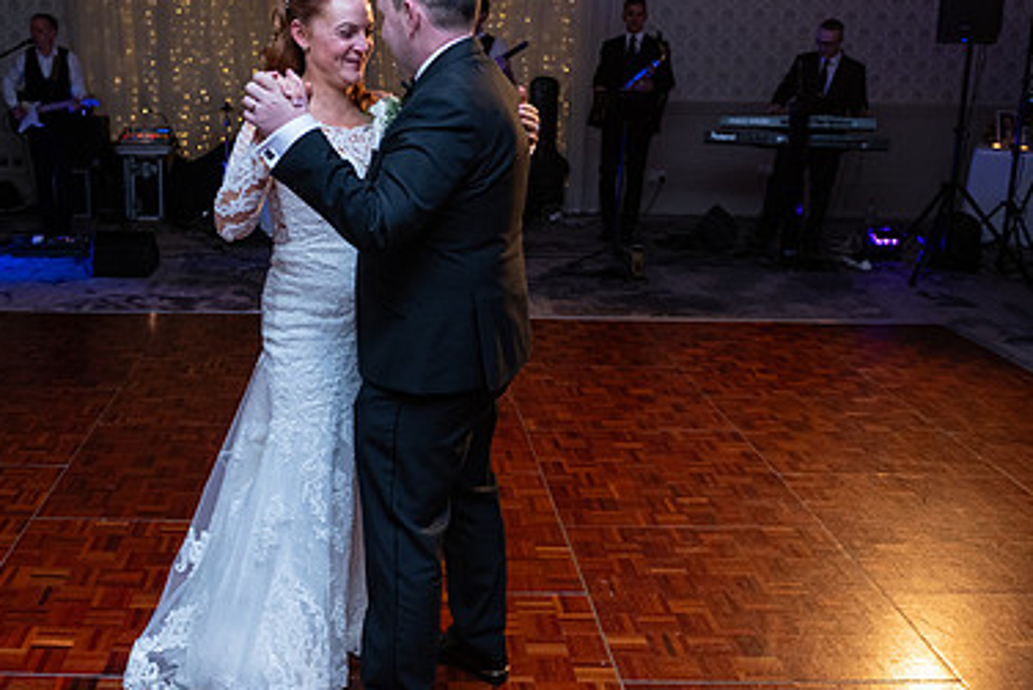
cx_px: 365
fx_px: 1062
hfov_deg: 51.1
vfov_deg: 35.9
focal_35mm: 37
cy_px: 279
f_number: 3.5
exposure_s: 1/160
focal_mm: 24
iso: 1000
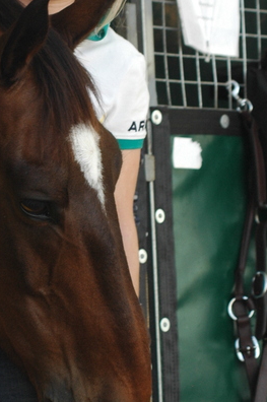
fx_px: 2365
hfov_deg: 6.4
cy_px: 170
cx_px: 15
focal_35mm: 212
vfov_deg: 9.7
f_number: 7.1
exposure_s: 1/125
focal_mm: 70
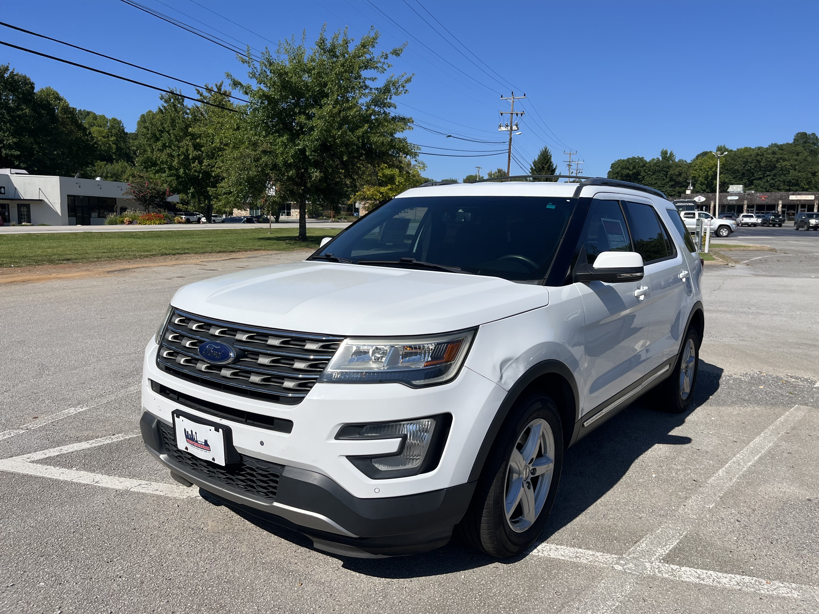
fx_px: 615
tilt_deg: -7.6
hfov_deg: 67.3
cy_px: 307
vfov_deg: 53.1
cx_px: 410
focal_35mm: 26
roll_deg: -1.3
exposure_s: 1/6173
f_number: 1.6
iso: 50
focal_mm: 5.1
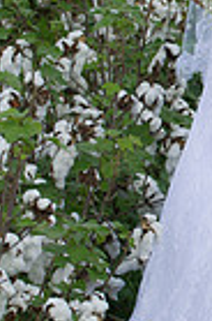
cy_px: 125
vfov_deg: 7.1
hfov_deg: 4.7
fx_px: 2592
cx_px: 312
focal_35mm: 292
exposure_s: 1/200
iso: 160
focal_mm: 90
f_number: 6.3
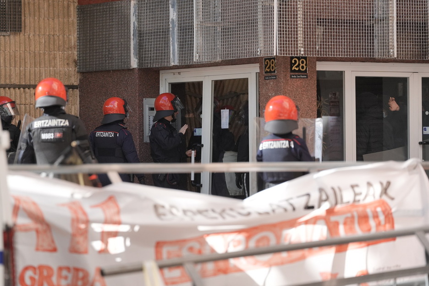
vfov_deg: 6.9
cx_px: 214
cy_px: 143
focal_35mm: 200
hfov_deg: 10.3
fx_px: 2383
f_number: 3.5
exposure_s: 1/3200
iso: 1600
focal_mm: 200
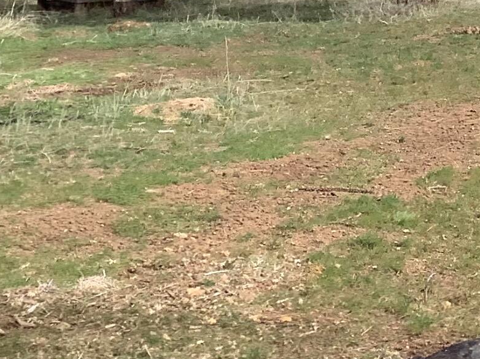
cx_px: 474
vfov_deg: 12.4
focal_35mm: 119
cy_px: 37
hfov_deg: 16.2
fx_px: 1650
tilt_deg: -5.6
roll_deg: -2.8
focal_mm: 3.3
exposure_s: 1/512
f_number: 2.4
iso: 25
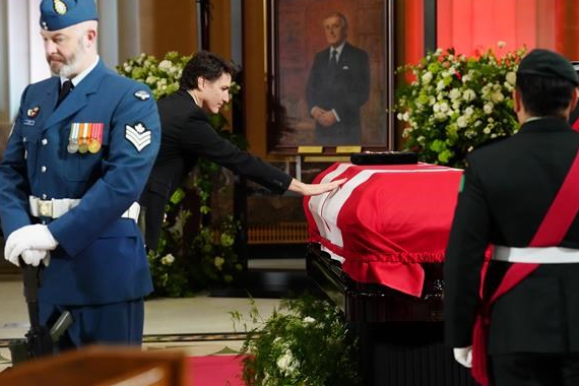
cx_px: 309
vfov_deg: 14.0
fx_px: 1576
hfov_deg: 20.8
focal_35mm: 98
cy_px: 175
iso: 6400
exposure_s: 1/250
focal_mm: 86
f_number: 4
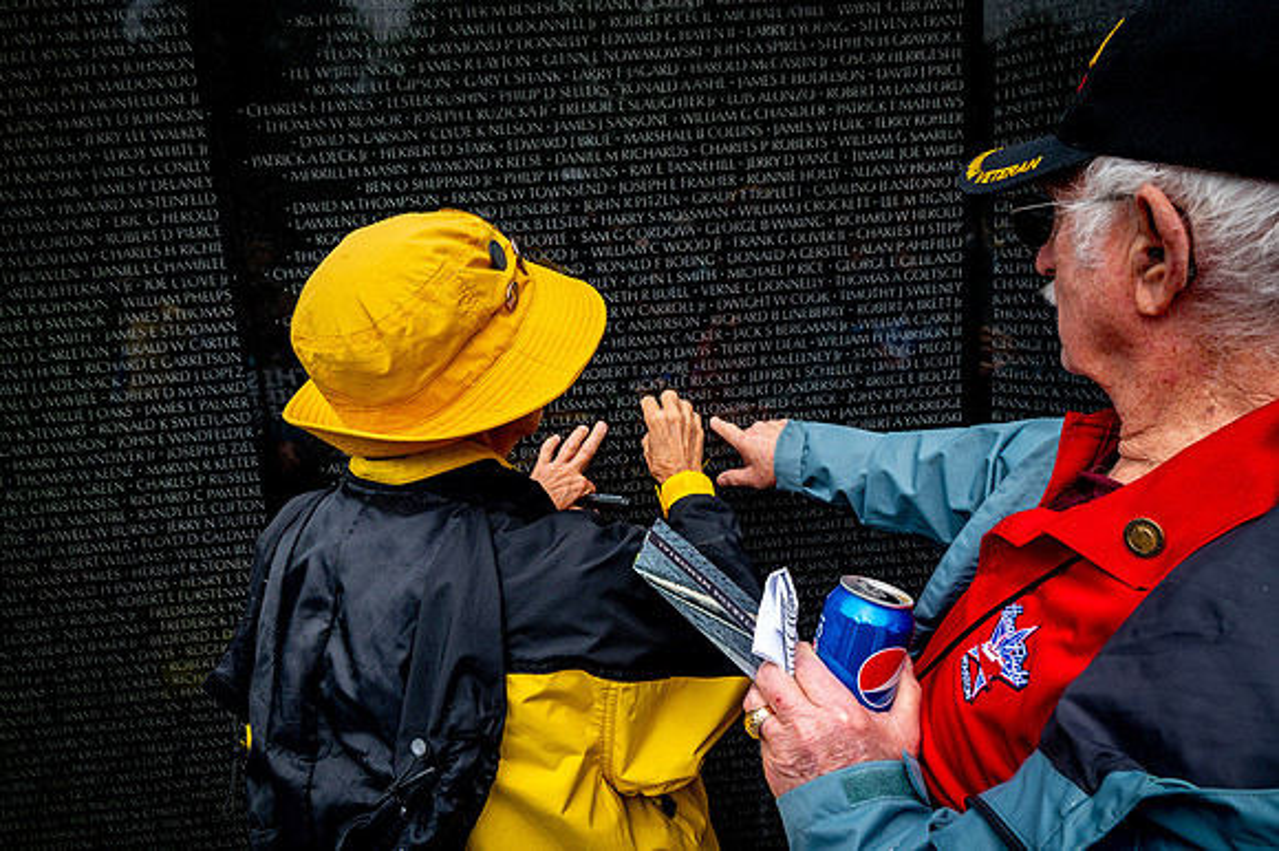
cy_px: 426
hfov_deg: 73.8
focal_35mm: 24
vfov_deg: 53.1
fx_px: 852
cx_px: 640
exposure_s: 1/640
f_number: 8
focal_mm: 24
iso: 560
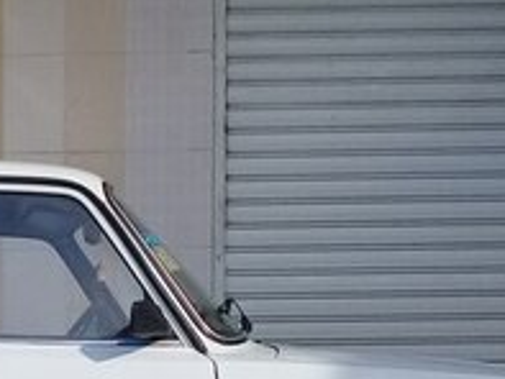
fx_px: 1518
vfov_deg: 13.8
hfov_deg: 18.0
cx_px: -95
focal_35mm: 104
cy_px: 460
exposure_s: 1/1745
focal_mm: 3.3
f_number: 2.2
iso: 50
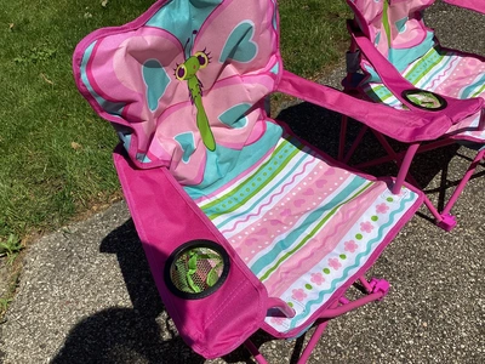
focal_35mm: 31
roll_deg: +2.6
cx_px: 242
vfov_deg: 45.4
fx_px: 434
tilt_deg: -40.0
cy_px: 182
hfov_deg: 58.4
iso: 25
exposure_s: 1/3268
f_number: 2.4
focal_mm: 3.3
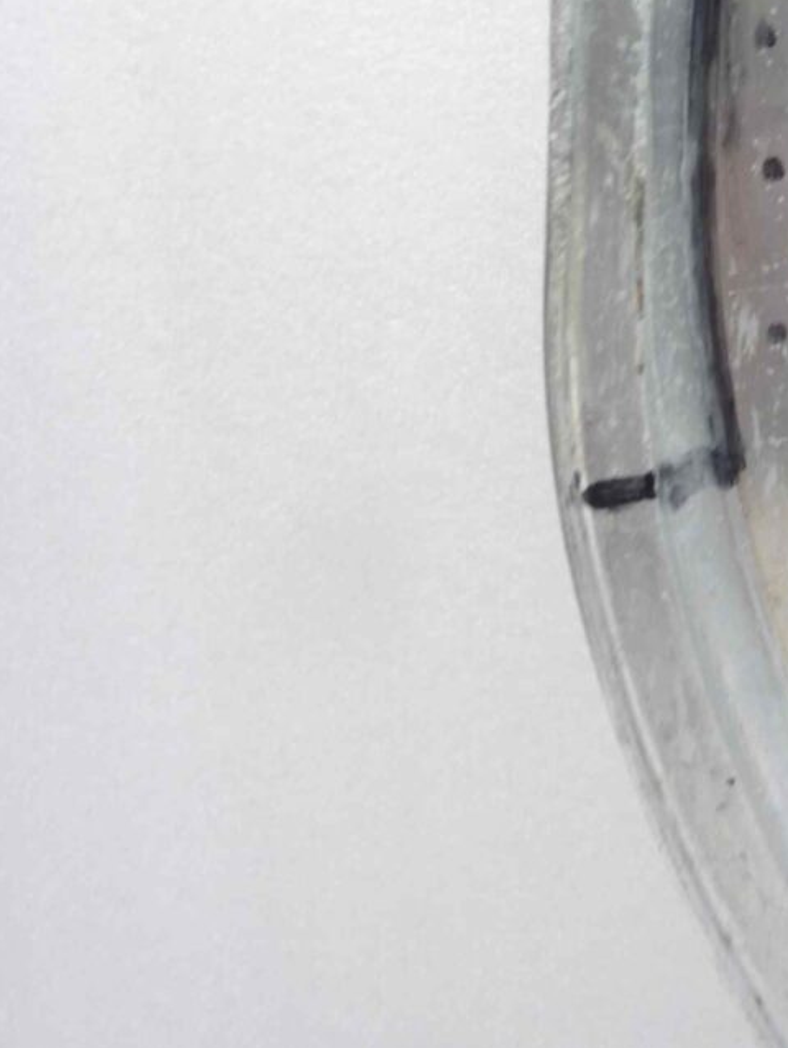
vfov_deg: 40.3
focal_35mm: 44
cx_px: 634
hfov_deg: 32.0
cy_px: 144
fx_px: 1334
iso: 80
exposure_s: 1/8
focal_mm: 4.1
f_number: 3.3
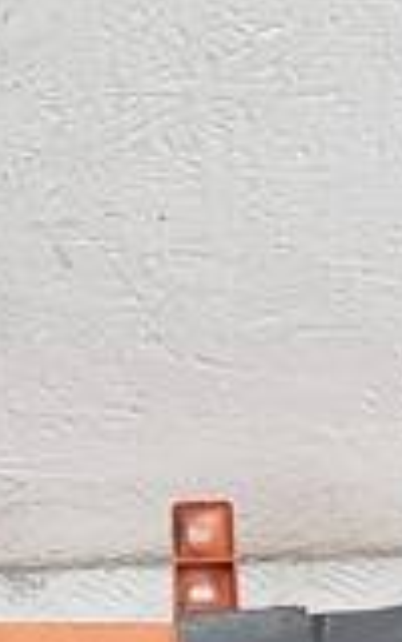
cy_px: 1119
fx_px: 3085
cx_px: -121
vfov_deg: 11.2
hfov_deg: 7.4
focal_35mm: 176
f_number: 1.7
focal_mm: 4.2
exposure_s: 1/50
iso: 64
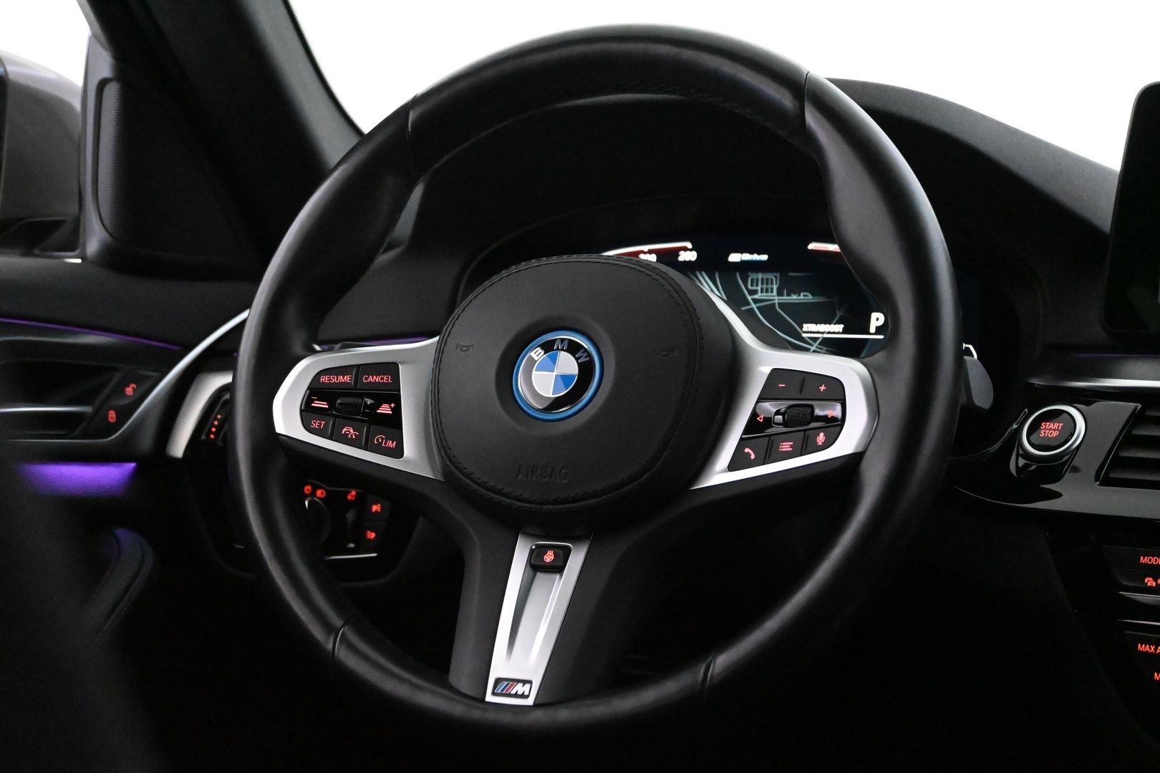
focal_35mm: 54
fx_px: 1740
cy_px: 386
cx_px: 580
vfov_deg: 25.1
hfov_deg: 36.9
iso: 12800
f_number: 5.3
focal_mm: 36
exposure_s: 1/60
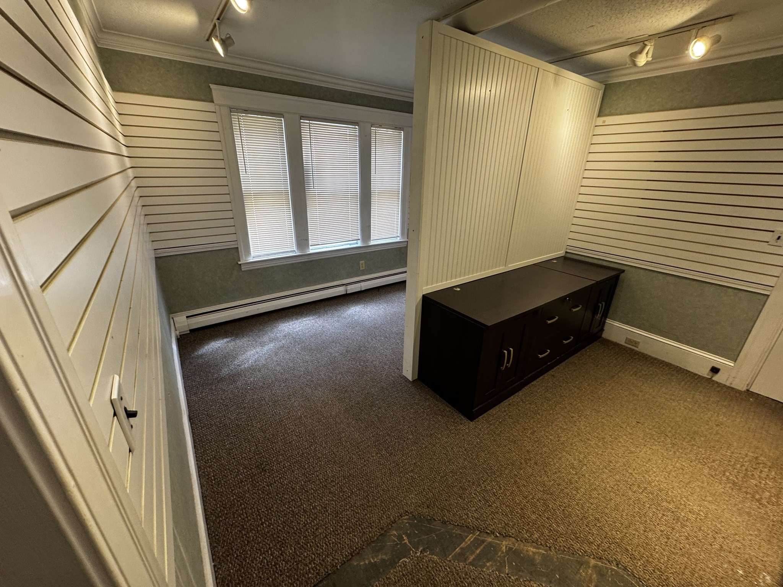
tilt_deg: -19.0
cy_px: 294
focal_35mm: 14
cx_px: 392
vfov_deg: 85.7
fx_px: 317
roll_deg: -0.1
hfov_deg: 102.1
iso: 160
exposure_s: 1/60
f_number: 2.2
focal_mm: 2.22
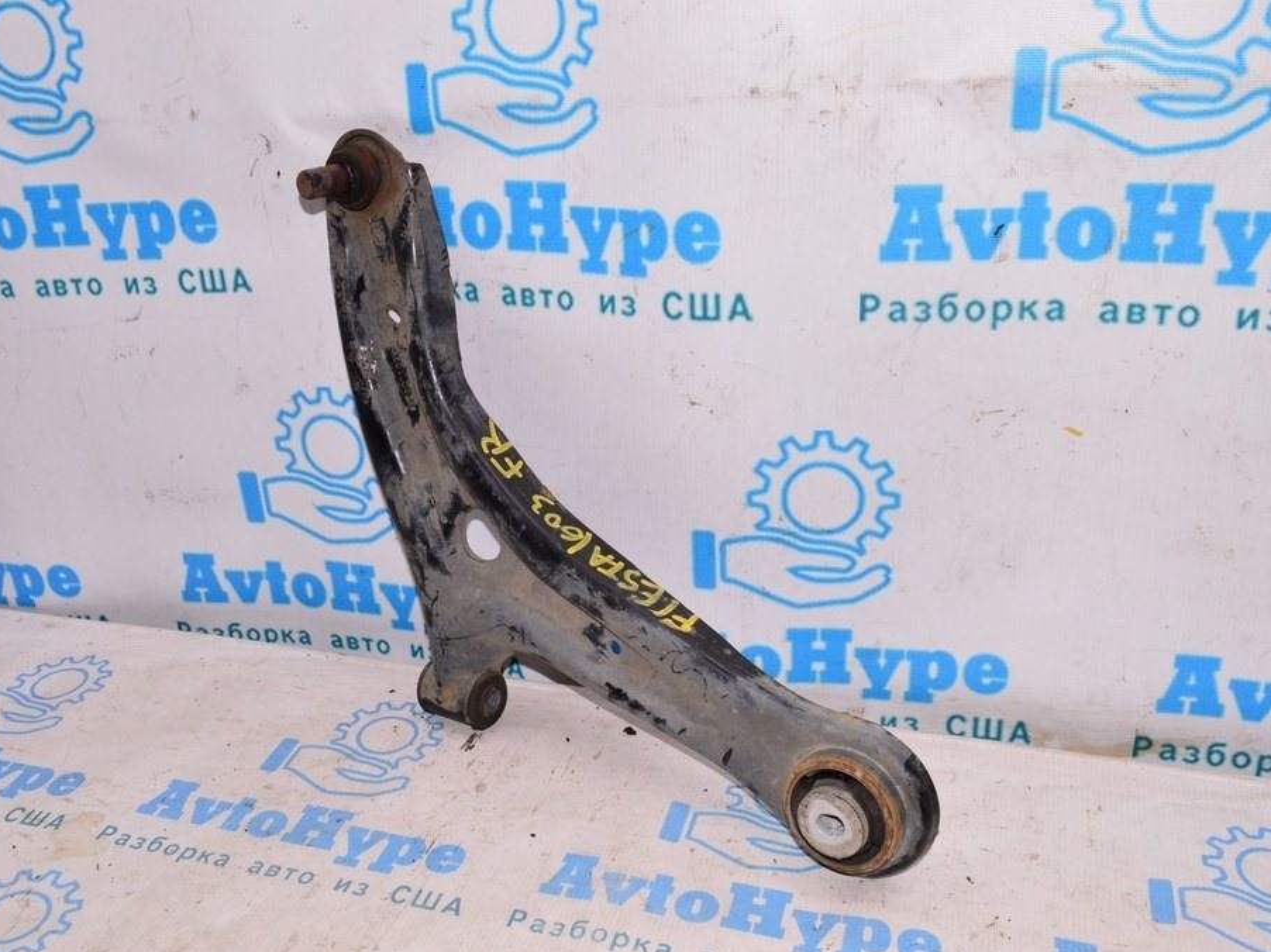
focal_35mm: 36
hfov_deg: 51.3
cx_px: 572
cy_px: 478
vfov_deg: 39.6
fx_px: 1321
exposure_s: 1/200
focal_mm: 22
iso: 1600
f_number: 8
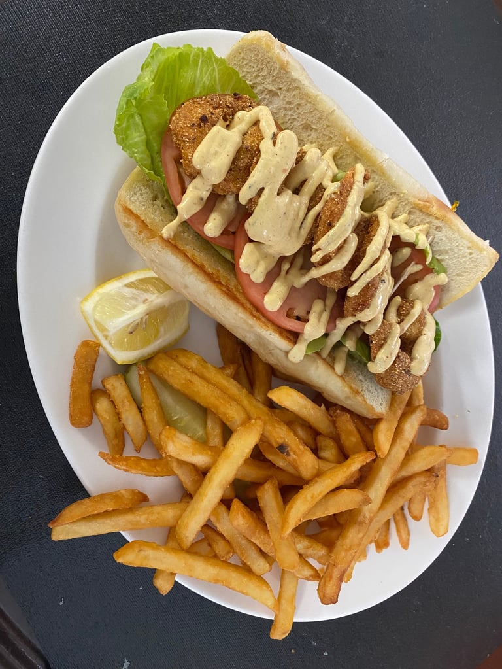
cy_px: 334
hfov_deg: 53.1
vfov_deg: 67.3
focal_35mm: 26
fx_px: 502
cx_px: 251
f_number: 1.8
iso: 400
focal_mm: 4.25
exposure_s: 1/40
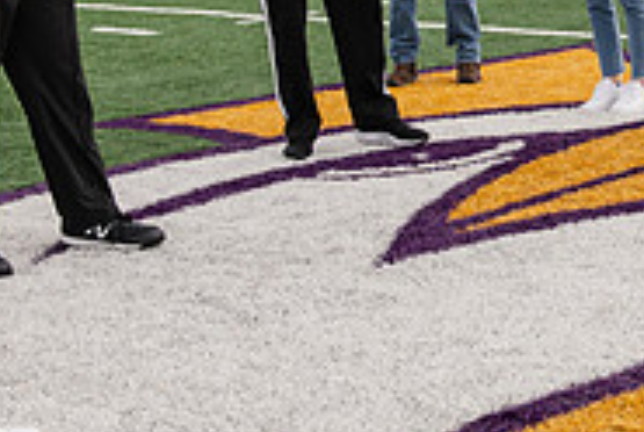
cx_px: 748
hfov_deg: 16.5
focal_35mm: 119
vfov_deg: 11.4
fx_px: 2132
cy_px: -12
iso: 250
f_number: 4.5
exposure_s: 1/400
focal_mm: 38
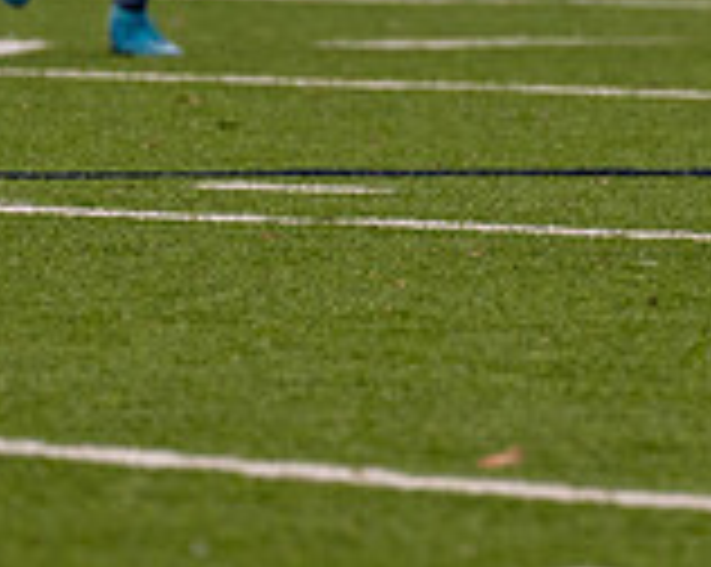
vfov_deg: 1.2
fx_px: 27637
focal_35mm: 1315
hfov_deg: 1.5
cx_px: 910
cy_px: -286
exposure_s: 1/1600
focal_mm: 280
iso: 800
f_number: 4
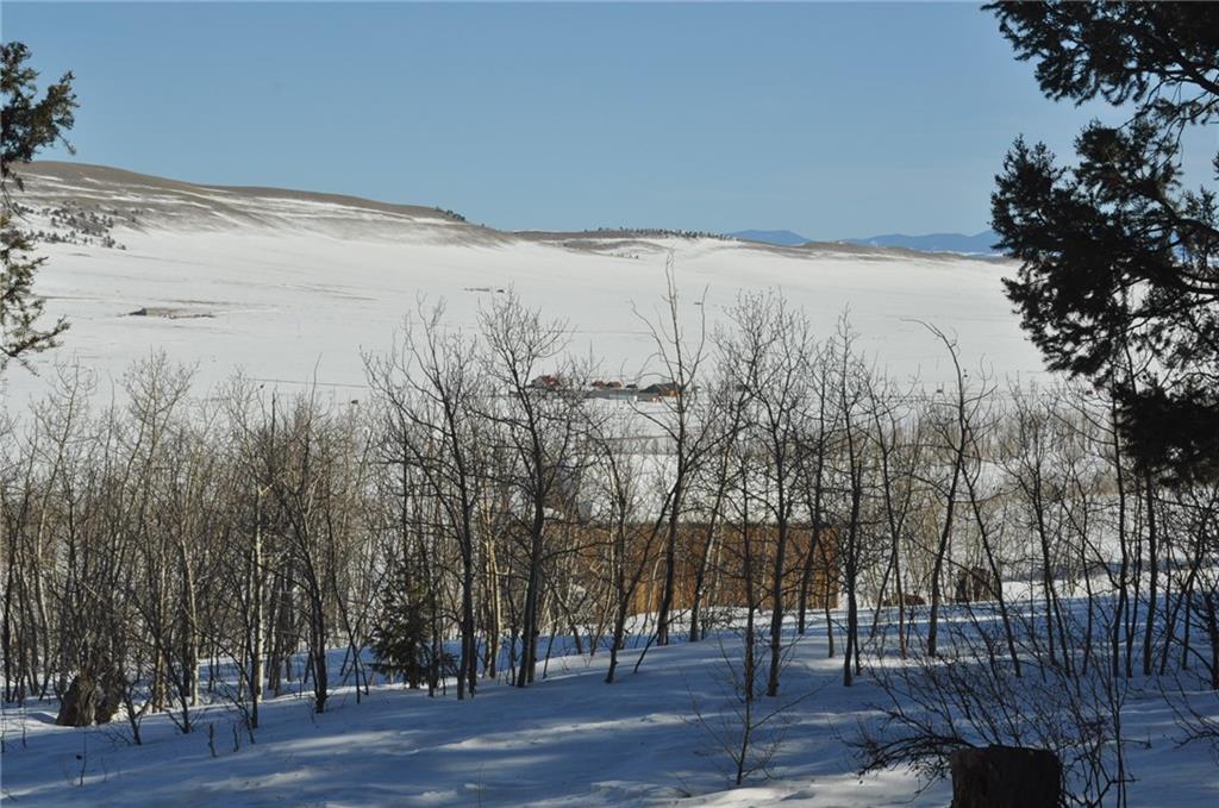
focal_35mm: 82
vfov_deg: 16.5
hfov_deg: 24.7
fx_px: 2789
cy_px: 404
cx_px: 610
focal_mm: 55
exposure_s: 1/500
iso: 200
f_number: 11
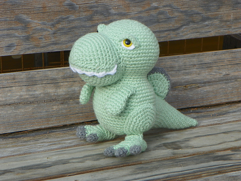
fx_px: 606
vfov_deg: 17.0
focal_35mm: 87
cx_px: 120
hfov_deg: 22.5
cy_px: 90
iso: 64
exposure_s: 1/160
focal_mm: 15.5
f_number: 4
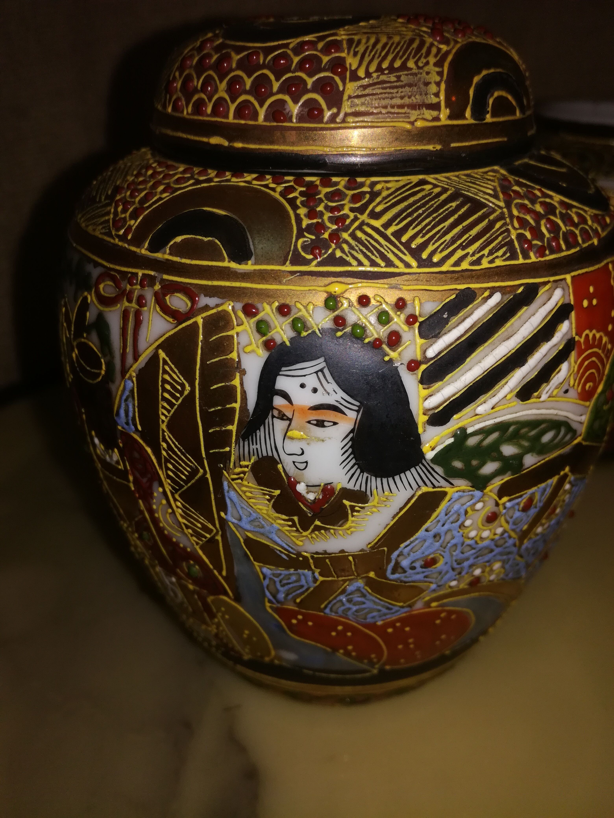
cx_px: 307
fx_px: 639
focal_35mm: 27
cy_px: 409
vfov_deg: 65.3
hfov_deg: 51.4
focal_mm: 3.79
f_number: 2
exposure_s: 1/278
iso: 50
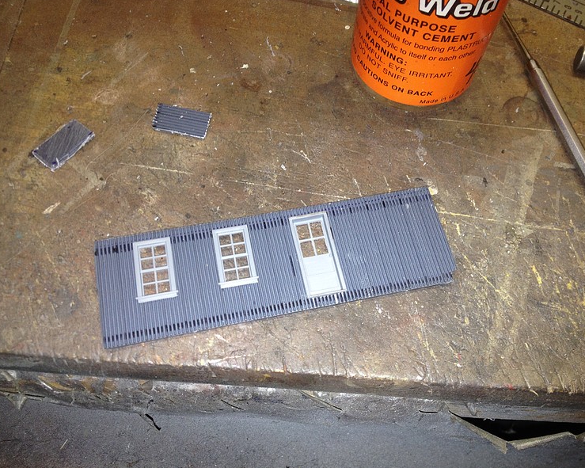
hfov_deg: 49.1
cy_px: 235
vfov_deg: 40.1
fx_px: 641
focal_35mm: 37
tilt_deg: -62.0
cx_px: 310
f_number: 2.4
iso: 50
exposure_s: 1/34
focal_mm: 4.28
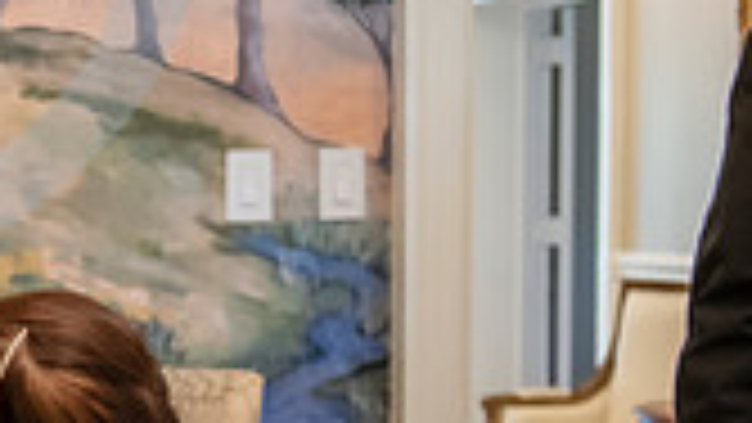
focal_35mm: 113
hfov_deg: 16.5
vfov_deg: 10.7
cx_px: -518
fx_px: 2254
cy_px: 335
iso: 2500
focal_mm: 31
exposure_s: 1/125
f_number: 2.8
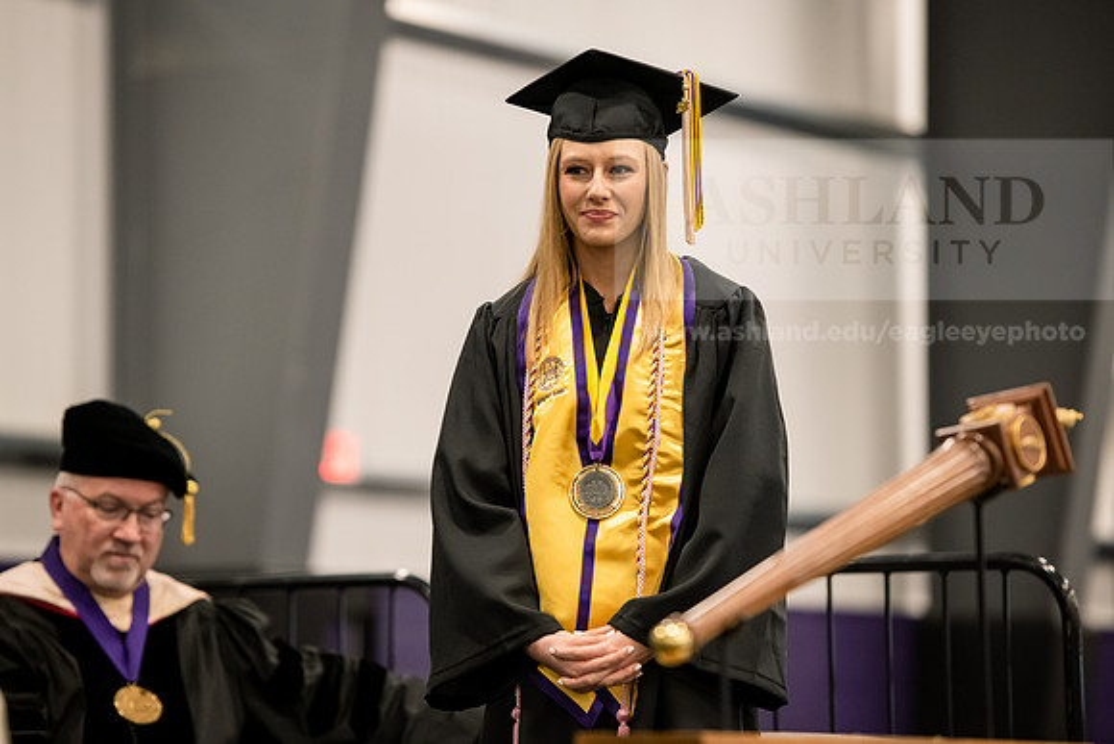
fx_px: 5107
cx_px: 557
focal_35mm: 165
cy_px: 372
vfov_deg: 8.3
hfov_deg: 12.4
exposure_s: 1/200
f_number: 3.2
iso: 3200
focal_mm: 165
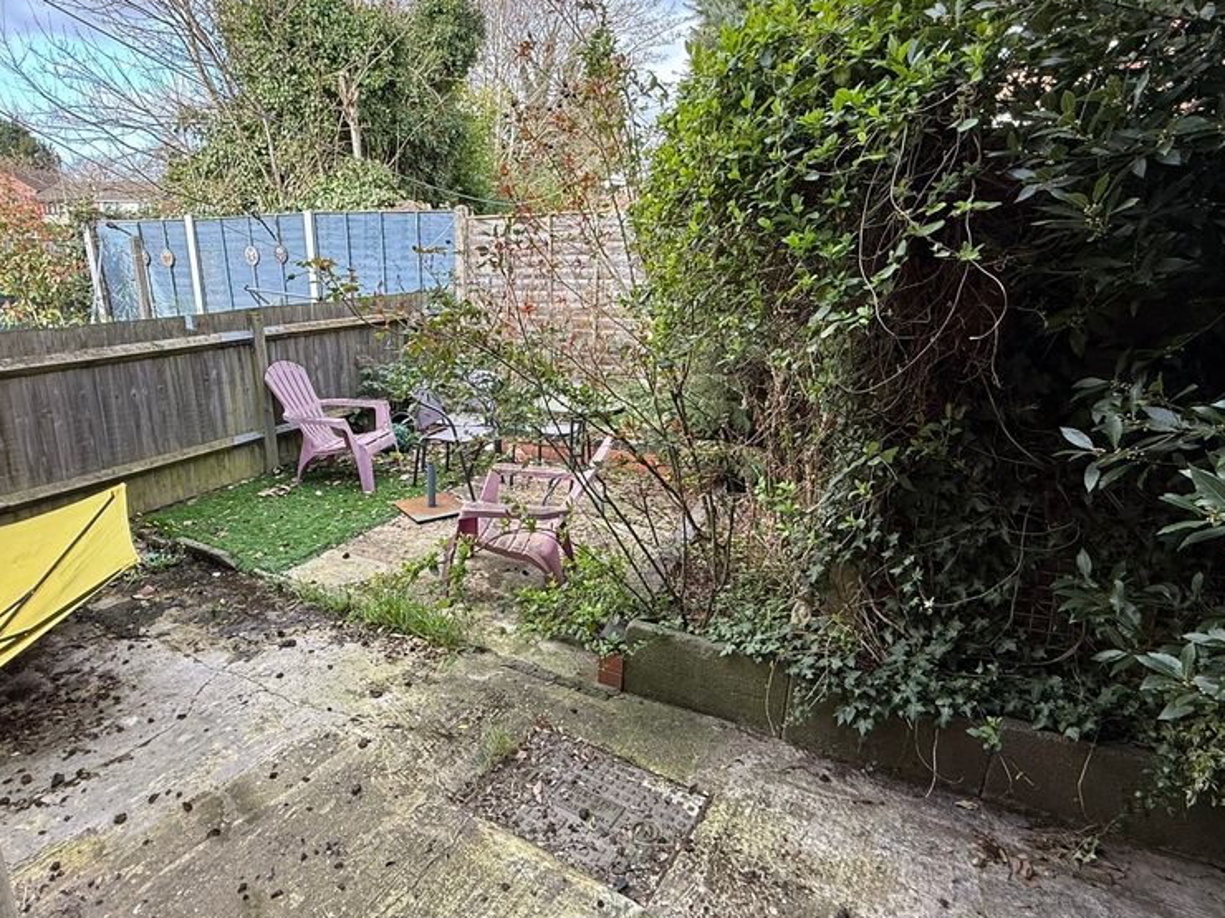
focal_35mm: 21
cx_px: 520
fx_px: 743
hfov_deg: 78.5
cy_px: 466
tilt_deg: -17.1
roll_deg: -0.3
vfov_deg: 63.4
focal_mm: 2.22
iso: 64
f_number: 2.2
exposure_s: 1/99
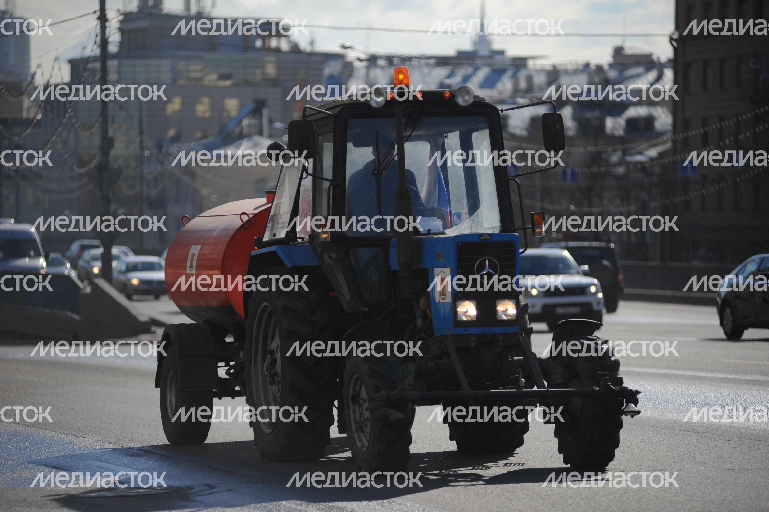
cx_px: 384
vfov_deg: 8.1
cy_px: 256
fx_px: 3629
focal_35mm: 170
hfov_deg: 12.1
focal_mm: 170
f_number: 2.8
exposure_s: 1/4000
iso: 200
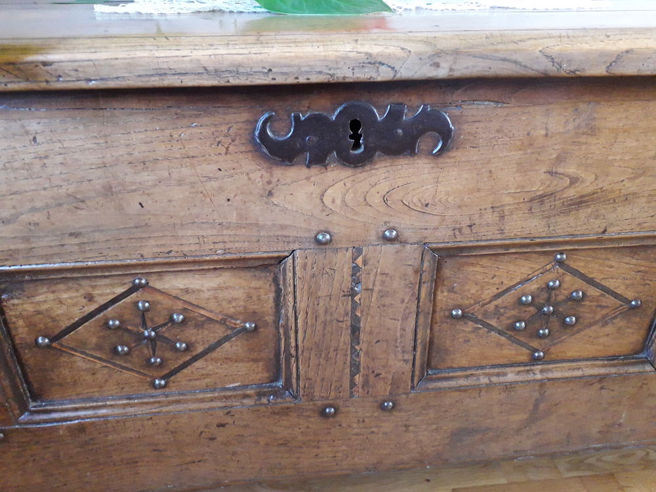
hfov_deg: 65.3
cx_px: 328
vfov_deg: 51.4
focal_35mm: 27
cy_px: 246
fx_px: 512
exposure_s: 1/25
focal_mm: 3.6
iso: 320
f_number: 1.9
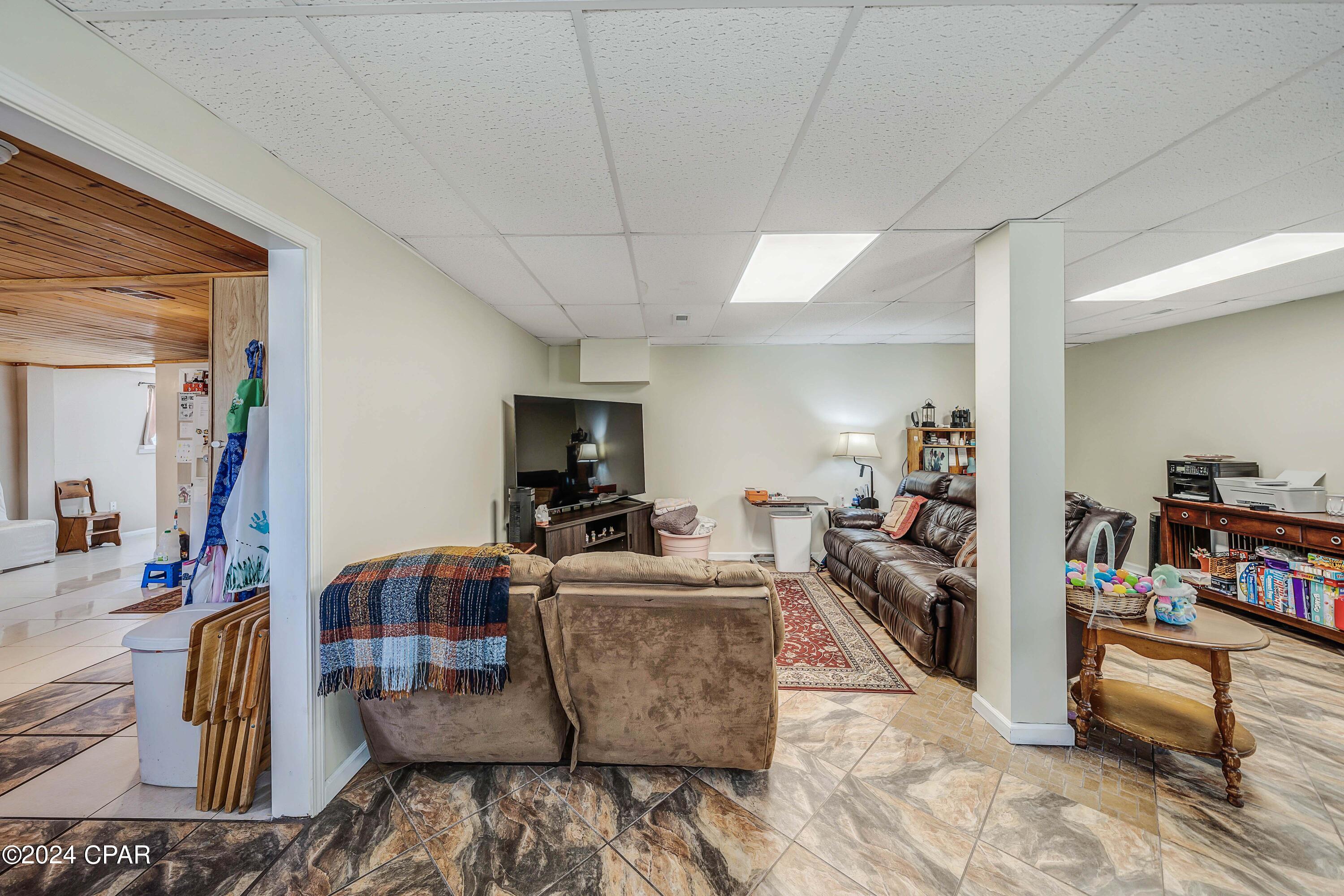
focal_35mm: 12
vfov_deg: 90.0
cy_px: 448
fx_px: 448
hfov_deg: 112.6
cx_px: 672
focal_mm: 12
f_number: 5.6
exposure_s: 1/8
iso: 100
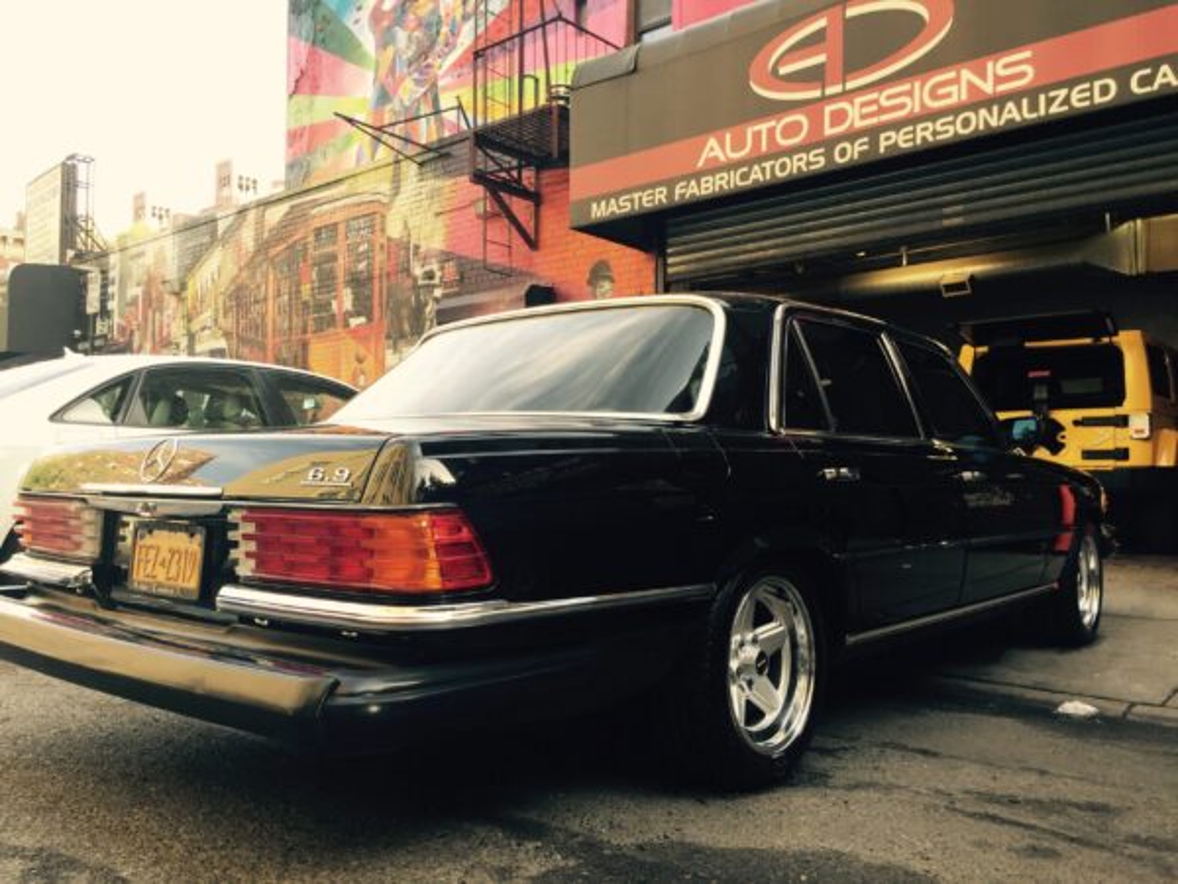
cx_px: 589
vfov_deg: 48.2
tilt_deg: +2.9
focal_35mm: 29
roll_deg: -1.5
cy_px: 442
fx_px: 987
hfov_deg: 61.7
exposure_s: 1/121
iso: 32
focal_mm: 4.15
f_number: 2.2
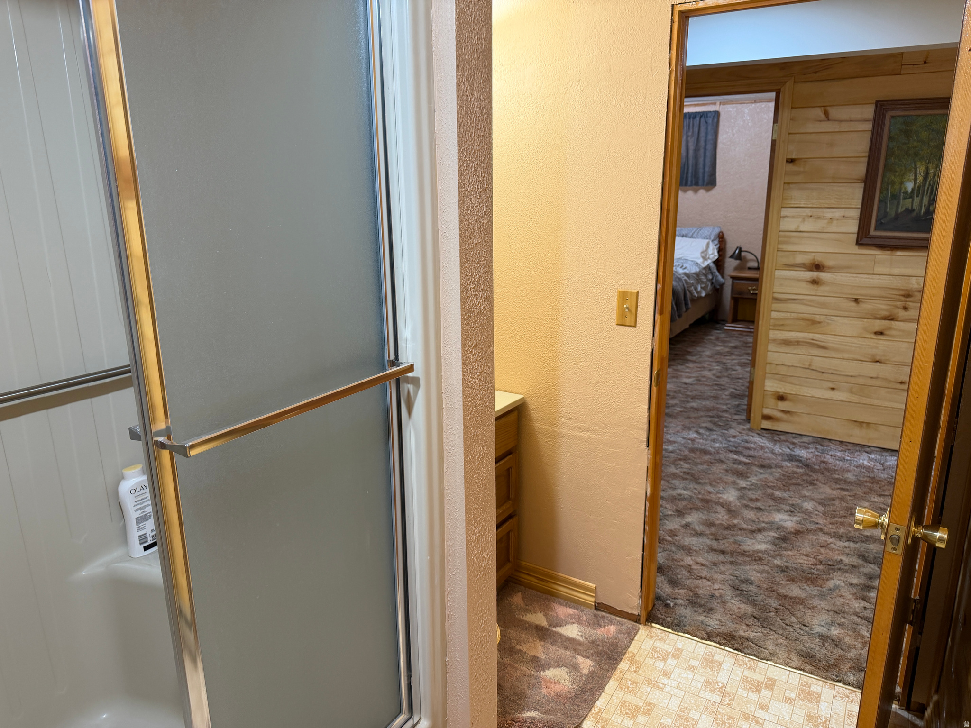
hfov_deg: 71.6
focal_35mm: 24
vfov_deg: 56.8
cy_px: 364
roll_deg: +1.1
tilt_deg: -14.0
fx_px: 673
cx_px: 486
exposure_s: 1/60
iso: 125
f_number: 1.78
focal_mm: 6.76
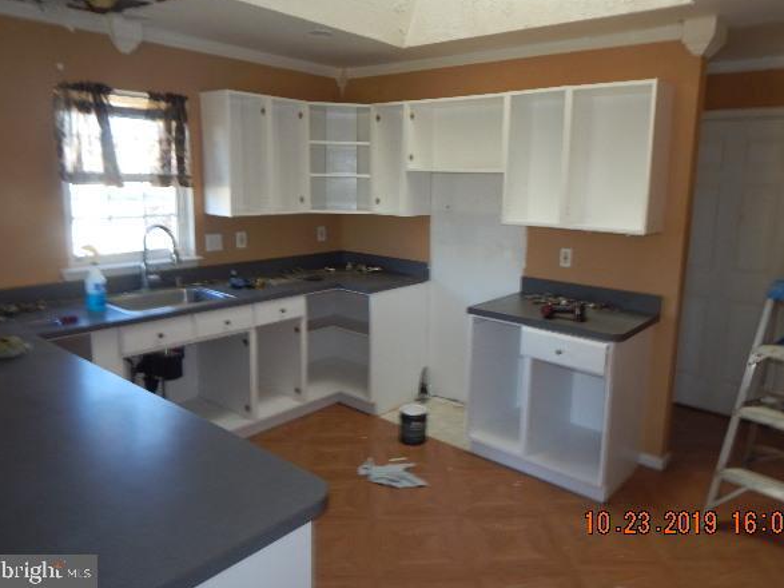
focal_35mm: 24
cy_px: 269
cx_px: 421
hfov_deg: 71.5
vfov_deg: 56.7
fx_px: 543
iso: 140
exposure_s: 1/30
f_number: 3
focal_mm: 4
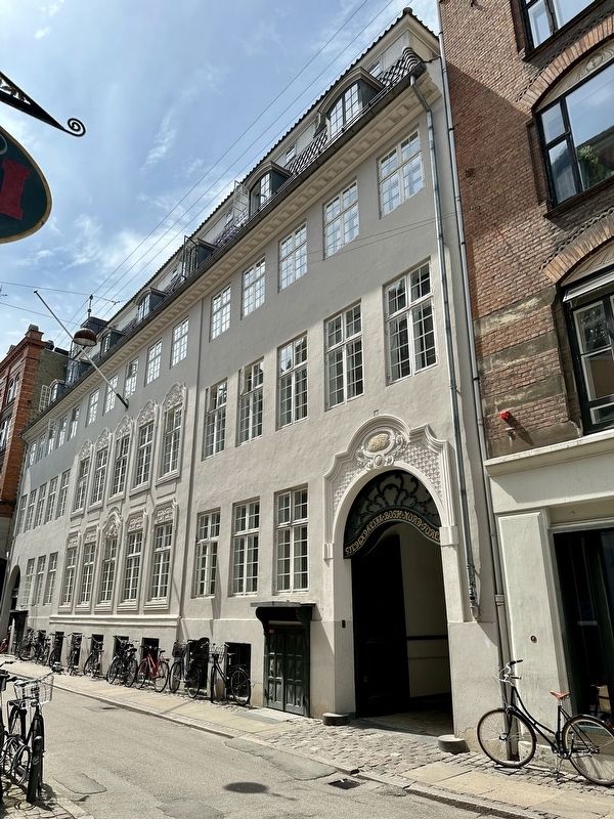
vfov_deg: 71.6
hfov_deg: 56.8
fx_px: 568
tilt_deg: +20.8
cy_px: 410
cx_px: 307
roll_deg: -0.4
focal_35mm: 24
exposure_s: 1/3472
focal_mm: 6.86
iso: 80
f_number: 1.78
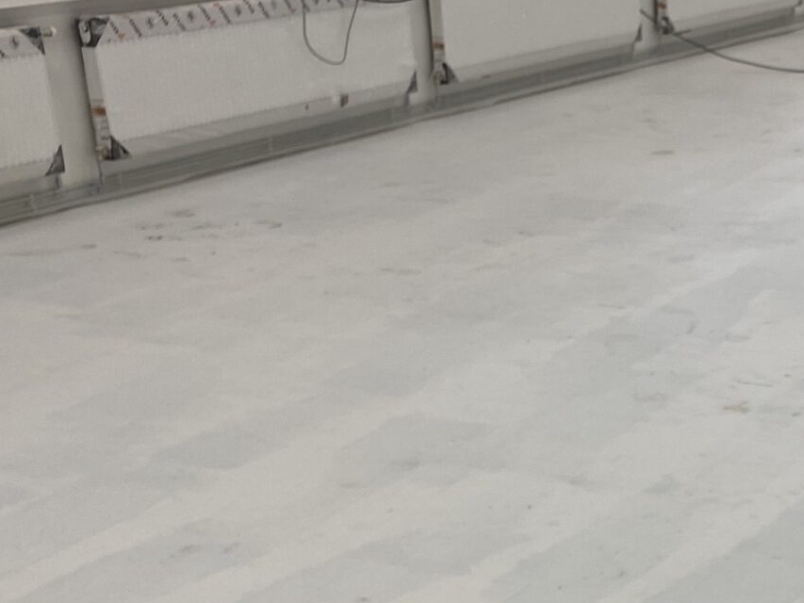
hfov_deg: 23.1
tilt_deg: -24.6
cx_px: 943
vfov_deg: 18.1
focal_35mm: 78
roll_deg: -3.8
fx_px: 1812
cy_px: 692
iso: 32
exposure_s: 1/100
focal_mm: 4.25
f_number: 1.8
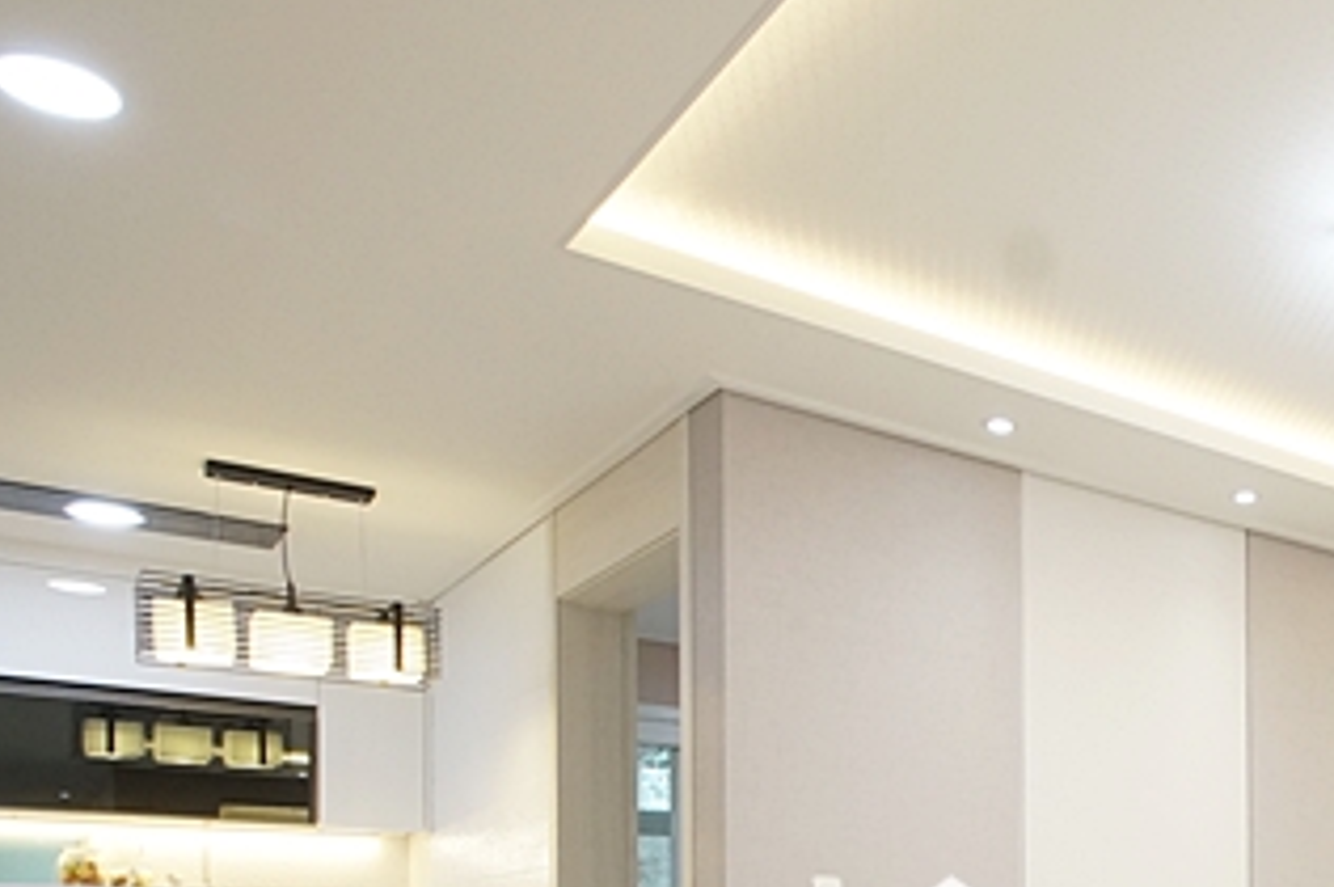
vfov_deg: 31.2
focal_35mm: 38
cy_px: 967
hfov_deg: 42.7
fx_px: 1407
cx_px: 1376
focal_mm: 10
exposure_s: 1/30
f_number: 9
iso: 800
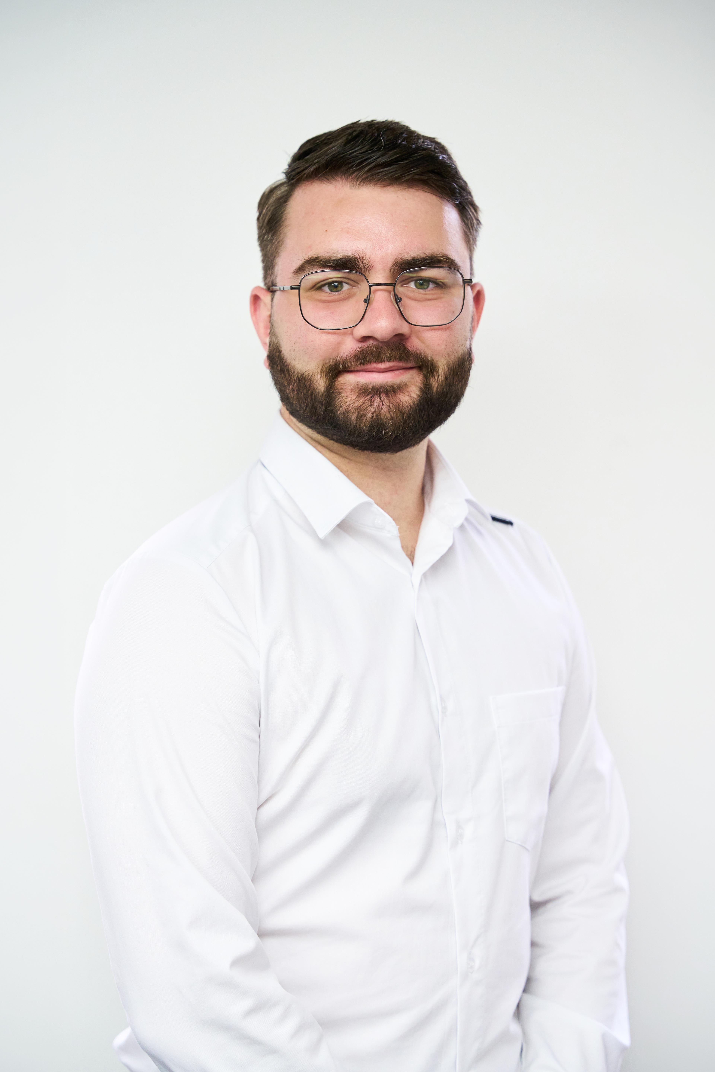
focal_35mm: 63
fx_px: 1885
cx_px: 358
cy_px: 536
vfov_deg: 31.7
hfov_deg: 21.5
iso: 3200
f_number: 3.5
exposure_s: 1/400
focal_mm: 63.3
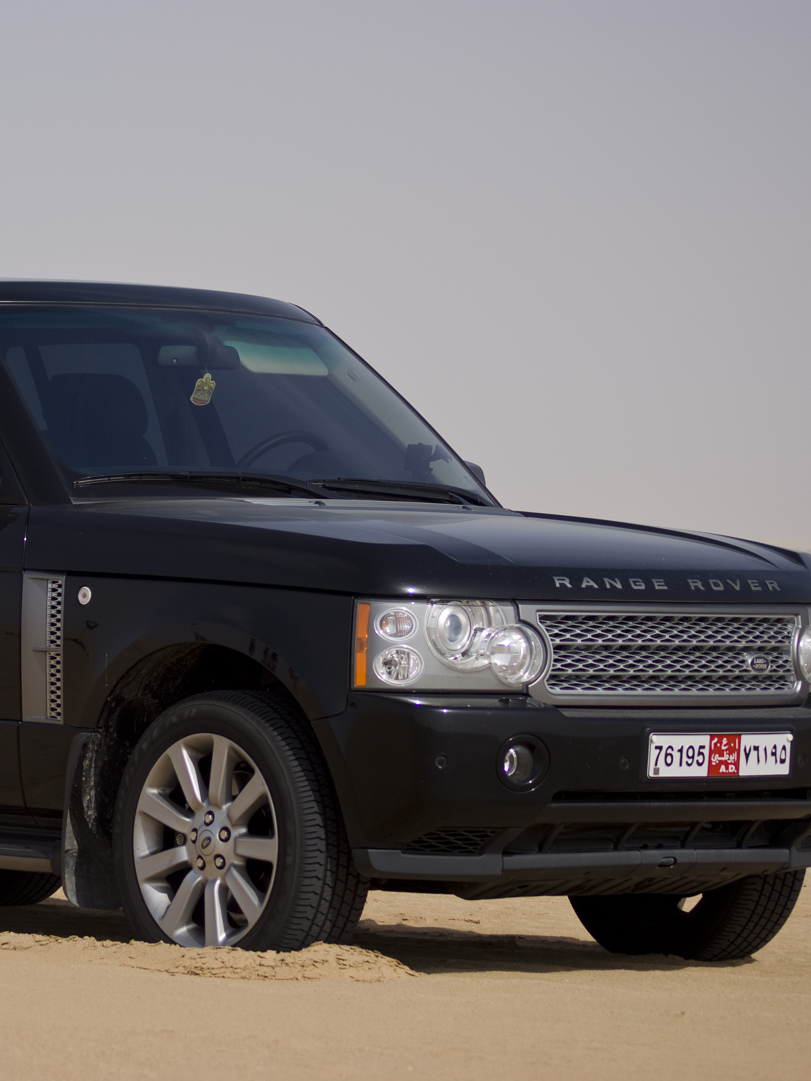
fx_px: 5083
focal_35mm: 163
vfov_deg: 12.1
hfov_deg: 9.1
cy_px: 541
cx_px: 117
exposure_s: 1/640
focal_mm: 75
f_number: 4.5
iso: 100
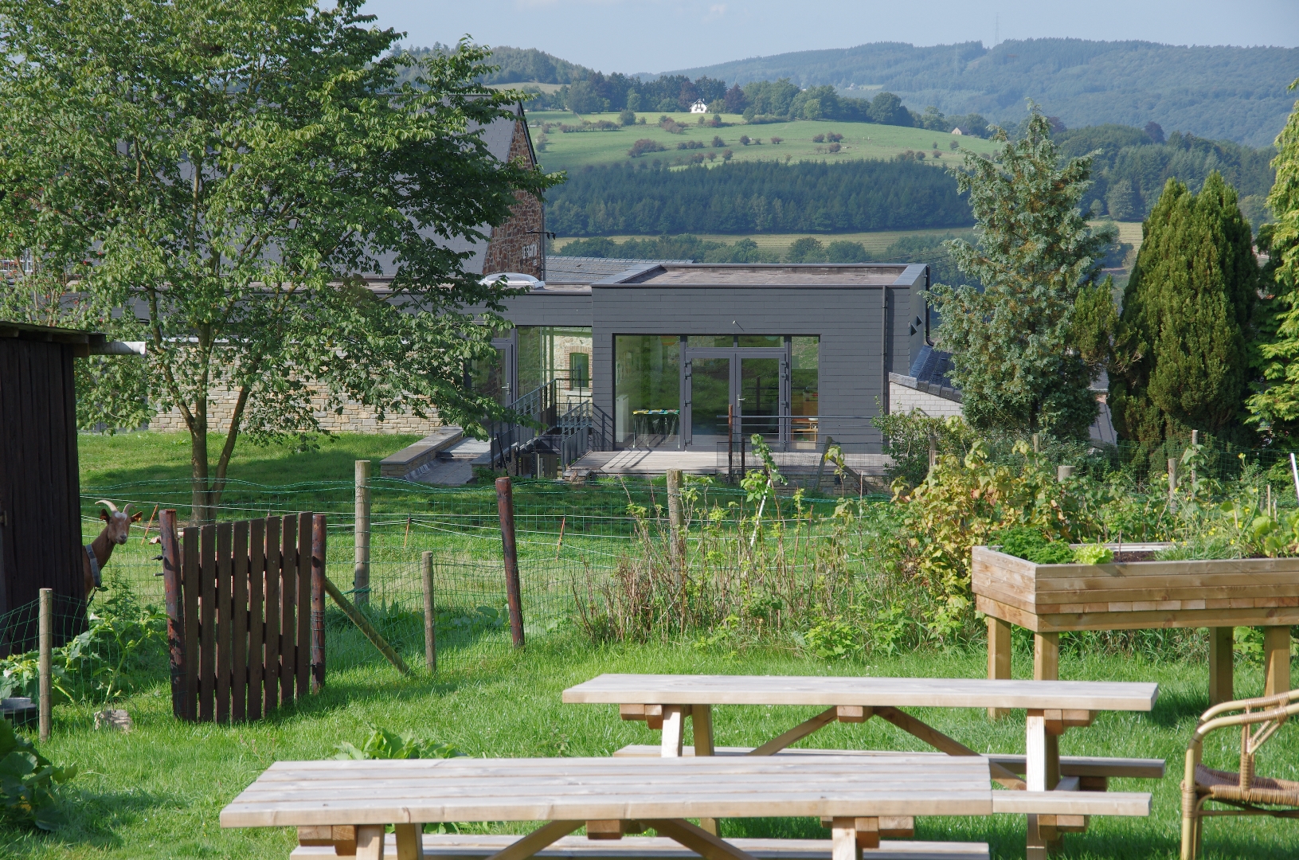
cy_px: 430
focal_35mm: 90
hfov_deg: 22.7
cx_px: 650
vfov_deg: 15.1
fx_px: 3241
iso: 200
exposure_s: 1/250
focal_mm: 60
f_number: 8
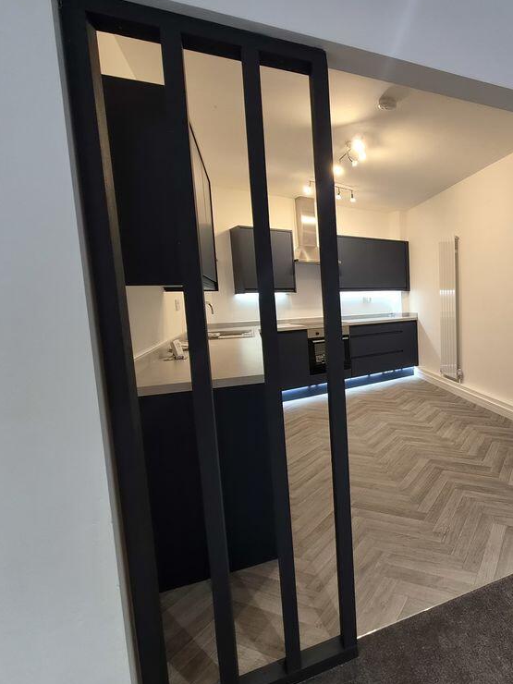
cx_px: 440
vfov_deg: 87.8
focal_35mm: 18
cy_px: 340
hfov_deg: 62.7
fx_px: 356
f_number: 2.2
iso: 200
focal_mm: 2.2
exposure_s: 1/50
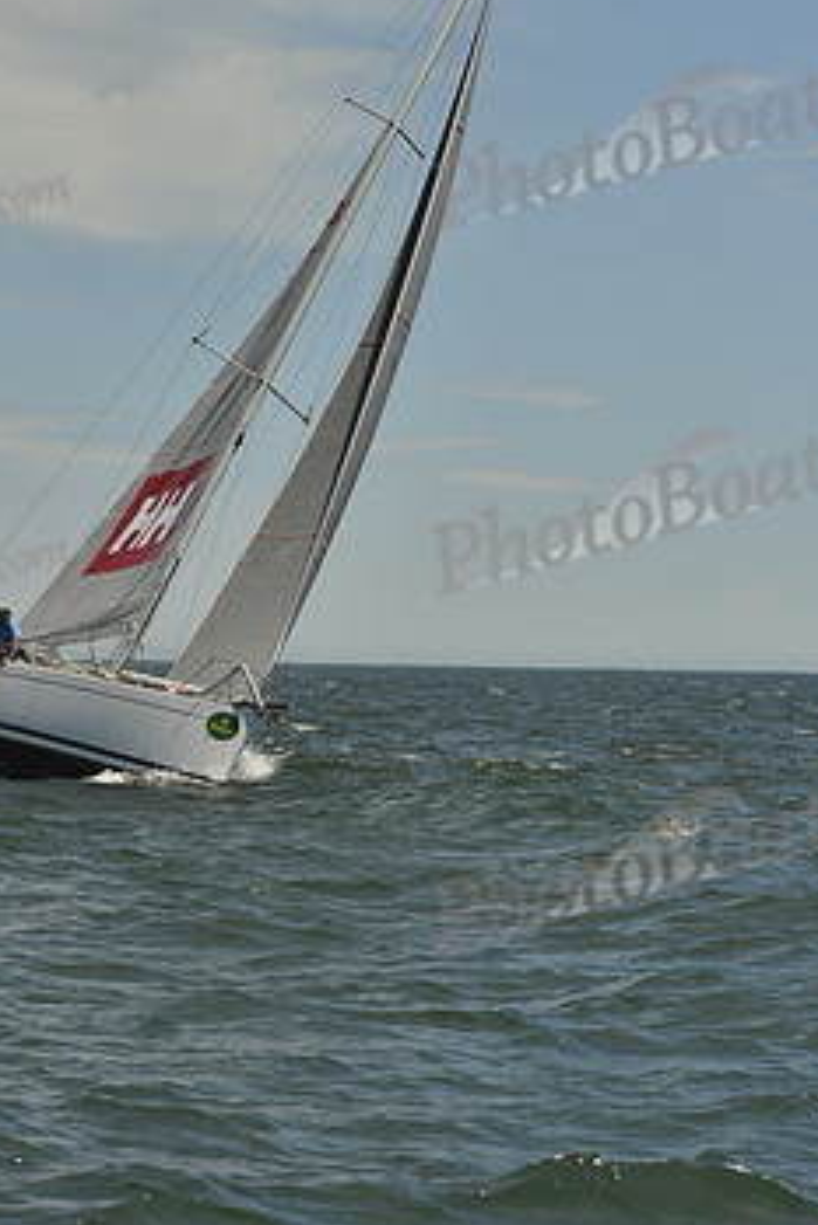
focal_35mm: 133
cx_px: 251
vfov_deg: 15.4
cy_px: 372
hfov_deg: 10.3
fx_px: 4528
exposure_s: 1/1600
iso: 280
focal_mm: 80
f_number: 9
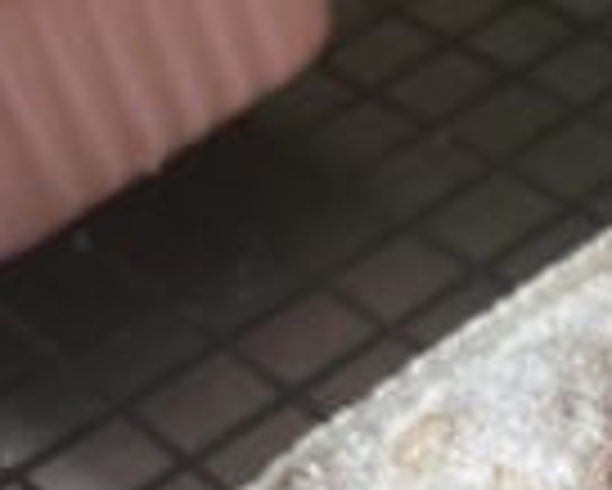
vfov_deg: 15.7
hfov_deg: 18.8
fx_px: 1686
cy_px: 656
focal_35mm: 93
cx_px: 830
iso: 125
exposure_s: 1/88
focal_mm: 4.25
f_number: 1.8
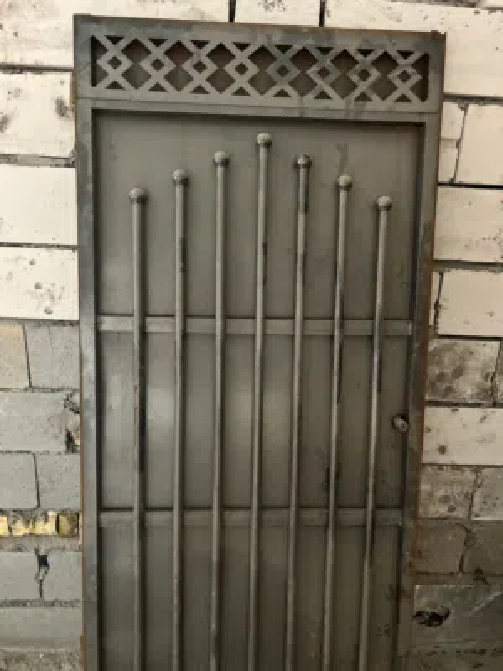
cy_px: 336
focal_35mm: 26
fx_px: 504
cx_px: 252
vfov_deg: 67.3
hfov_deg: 53.1
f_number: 1.5
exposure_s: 1/36
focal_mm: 5.7
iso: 640
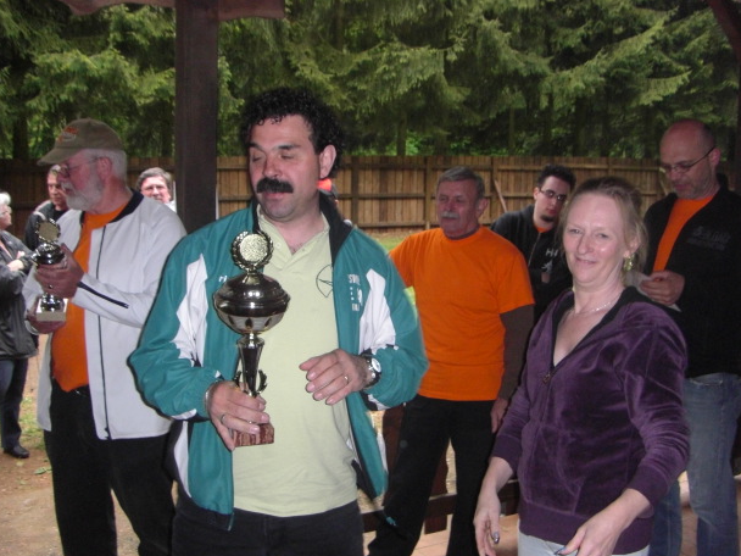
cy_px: 291
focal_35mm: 40
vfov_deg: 36.0
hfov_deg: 46.8
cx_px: 381
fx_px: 856
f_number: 3.4
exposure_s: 1/60
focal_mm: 6.3
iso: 200
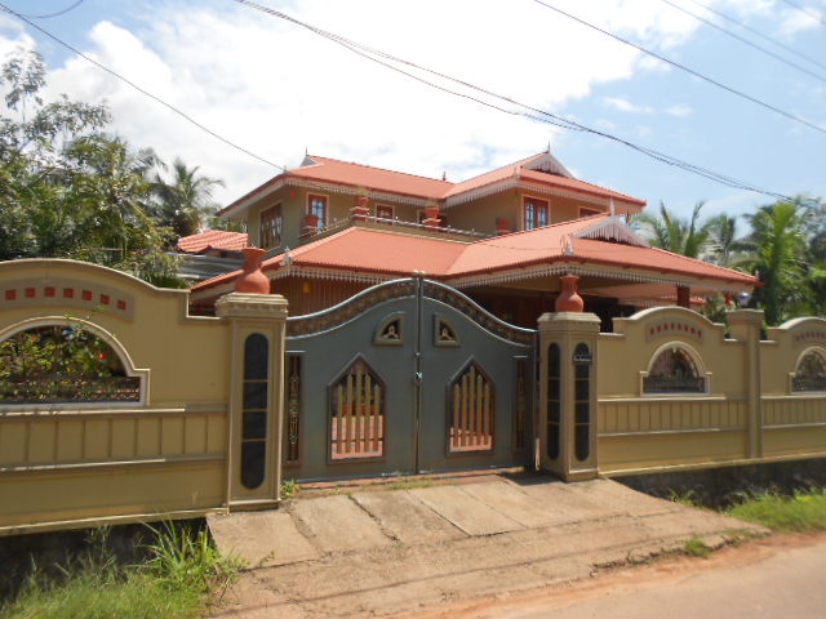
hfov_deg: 67.3
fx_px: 620
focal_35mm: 26
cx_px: 413
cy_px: 310
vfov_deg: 53.1
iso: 80
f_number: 3.2
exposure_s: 1/800
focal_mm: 4.6
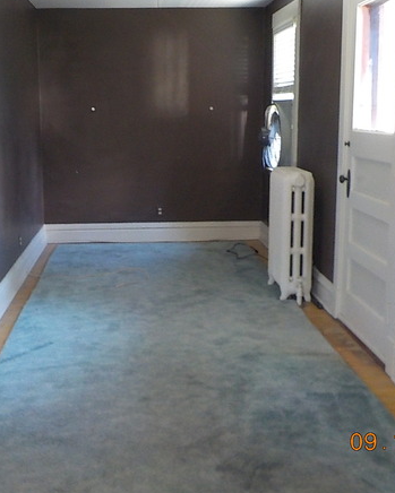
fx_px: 628
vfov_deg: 42.9
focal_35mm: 43
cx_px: 158
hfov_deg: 34.8
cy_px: 227
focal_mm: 4.1
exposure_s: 1/8
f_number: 3.3
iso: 450
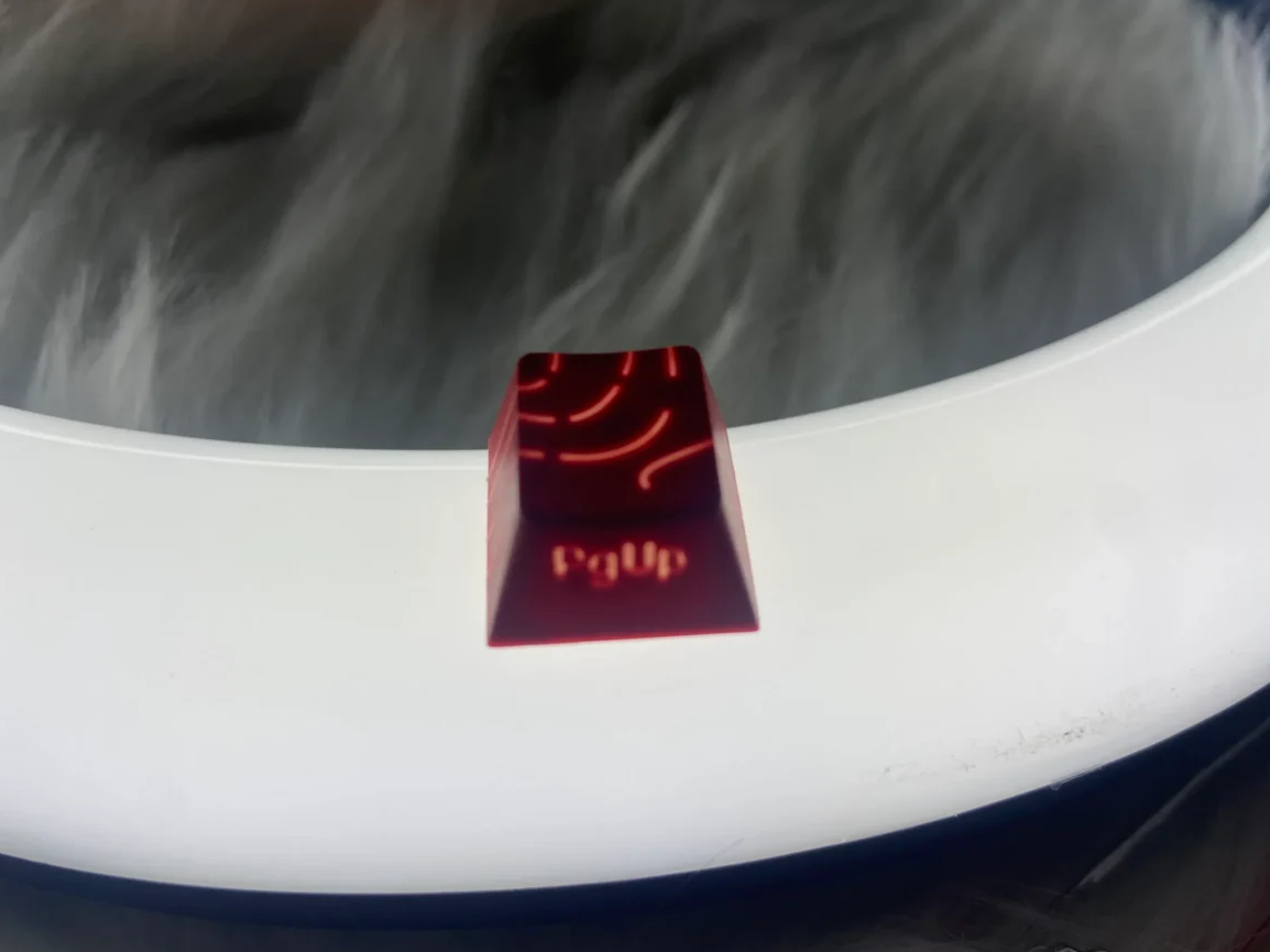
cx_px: 631
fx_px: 954
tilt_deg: -52.8
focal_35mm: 26
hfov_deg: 67.3
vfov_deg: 53.0
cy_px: 489
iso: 32
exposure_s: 1/456
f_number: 1.8
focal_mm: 4.25
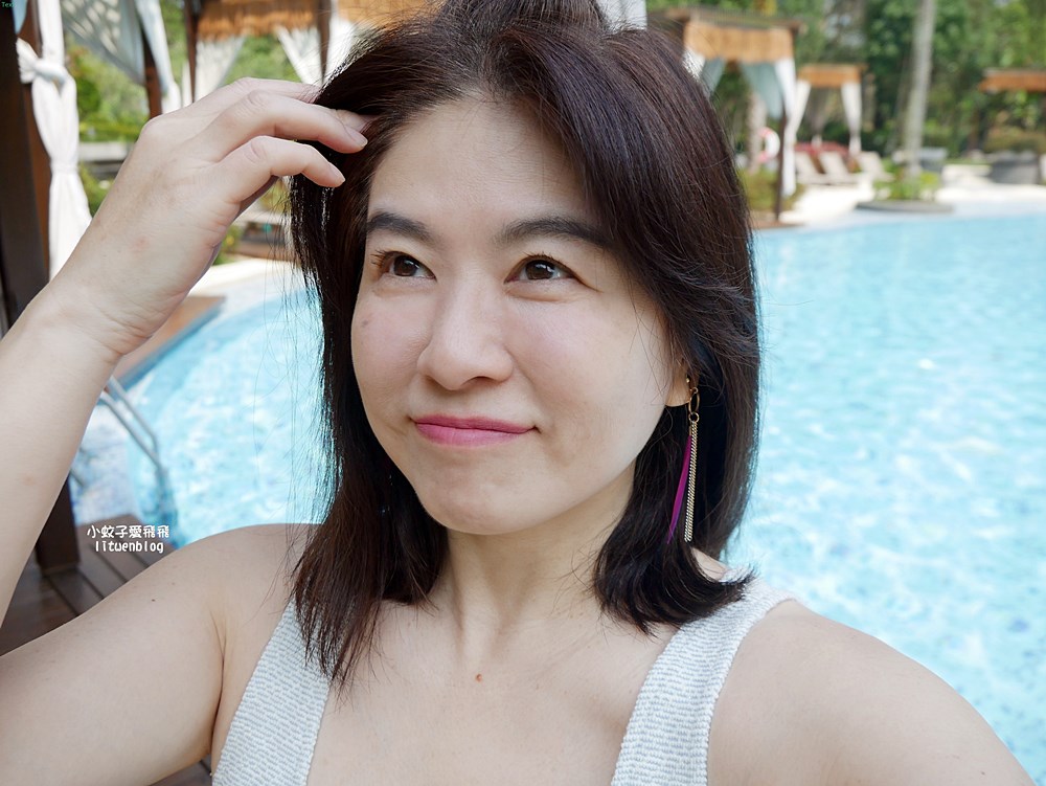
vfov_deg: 49.8
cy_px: 393
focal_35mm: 28
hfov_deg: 63.4
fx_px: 846
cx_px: 523
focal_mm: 14
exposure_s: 1/640
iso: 200
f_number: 4
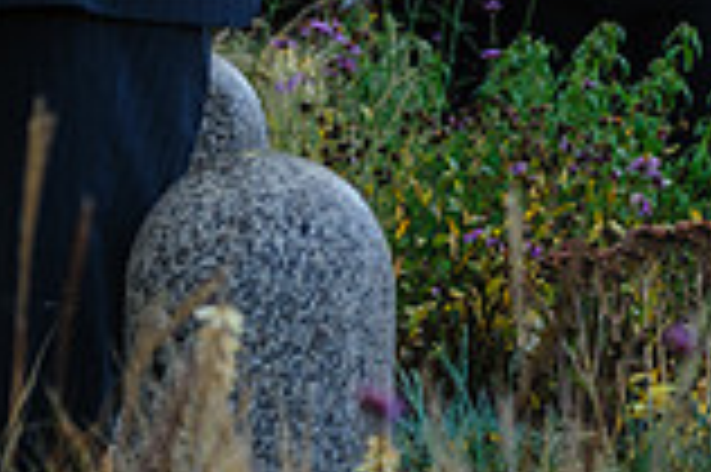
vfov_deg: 3.4
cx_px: 1325
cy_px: 117
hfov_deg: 5.1
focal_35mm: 402
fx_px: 7931
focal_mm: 98
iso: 800
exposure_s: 1/500
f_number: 4.8
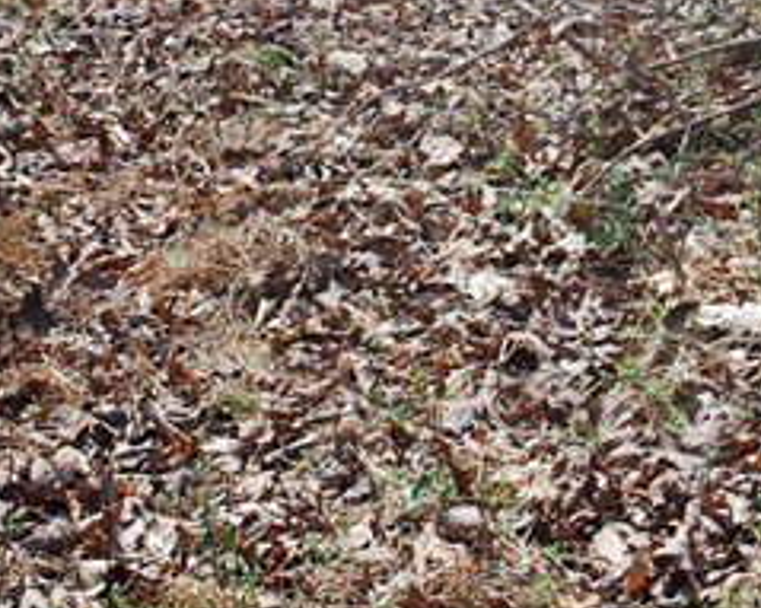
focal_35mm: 153
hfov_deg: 12.6
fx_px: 3445
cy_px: -286
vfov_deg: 9.8
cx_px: 594
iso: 160
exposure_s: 1/125
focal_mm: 24
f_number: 5.6
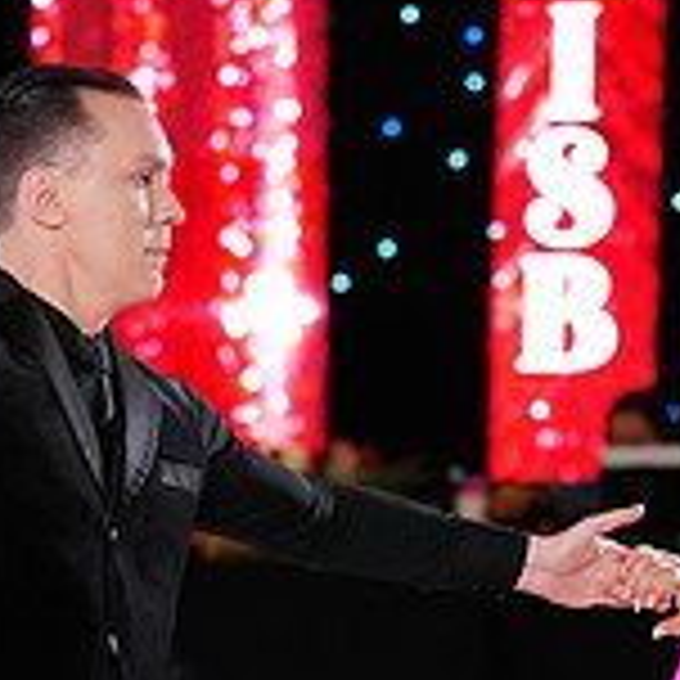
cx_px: 372
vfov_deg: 6.2
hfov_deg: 6.2
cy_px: 950
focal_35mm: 281
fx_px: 6245
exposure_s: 1/400
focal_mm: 86
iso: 2500
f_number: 2.8
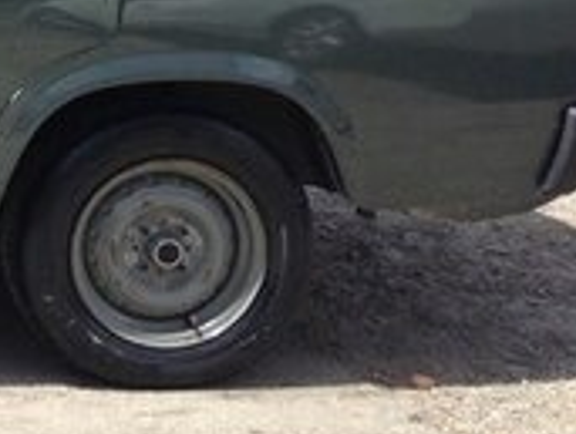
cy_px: 22
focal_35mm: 127
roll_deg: -0.3
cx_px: -411
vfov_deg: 11.6
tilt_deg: -9.1
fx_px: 2118
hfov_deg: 14.0
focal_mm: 4.12
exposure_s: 1/834
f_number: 2.4
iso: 50
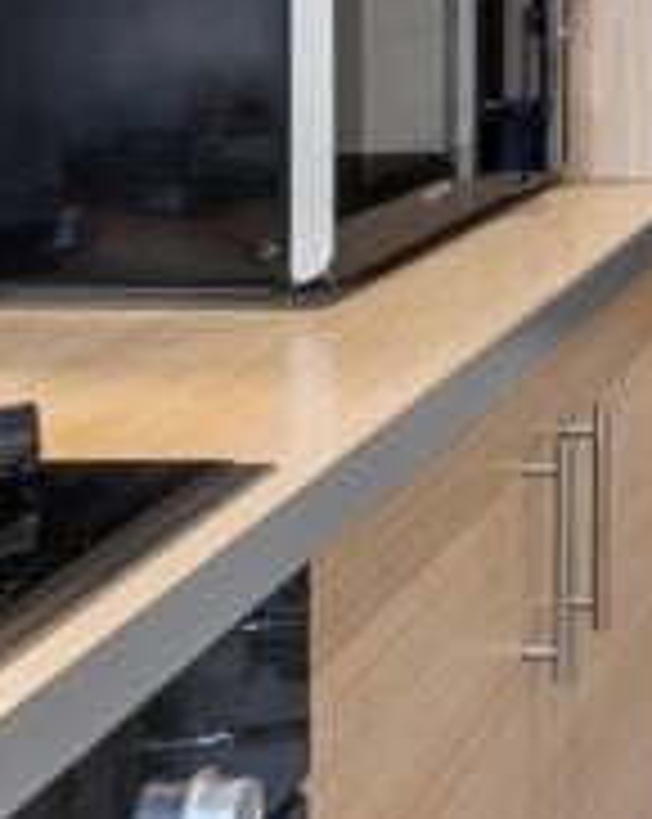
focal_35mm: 90
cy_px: -137
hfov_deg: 14.7
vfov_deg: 20.1
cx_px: 1205
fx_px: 2176
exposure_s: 1/1.67
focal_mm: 17
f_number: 14
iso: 100
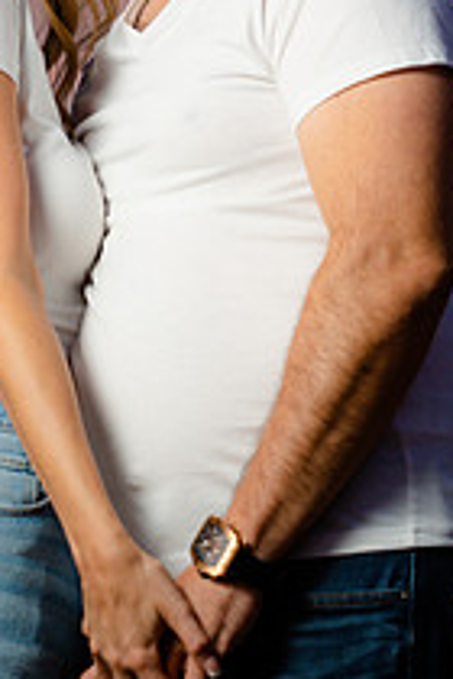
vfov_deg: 4.9
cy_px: 116
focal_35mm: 421
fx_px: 7946
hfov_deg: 3.3
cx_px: 152
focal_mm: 196
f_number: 4
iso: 400
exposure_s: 1/250
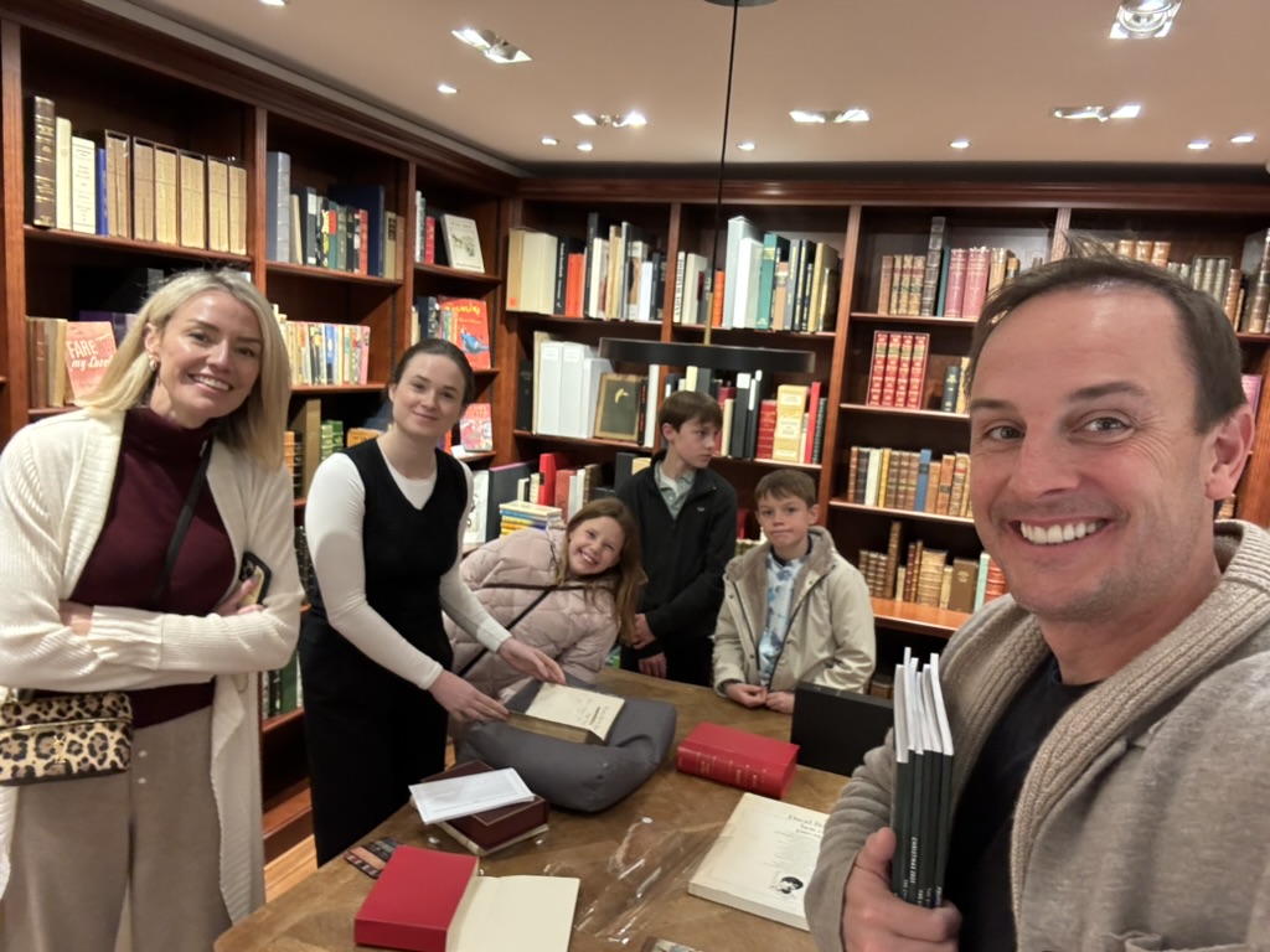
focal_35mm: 23
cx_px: 635
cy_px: 476
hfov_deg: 73.9
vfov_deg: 58.9
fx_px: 844
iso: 250
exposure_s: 1/33
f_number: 1.9
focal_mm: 2.69
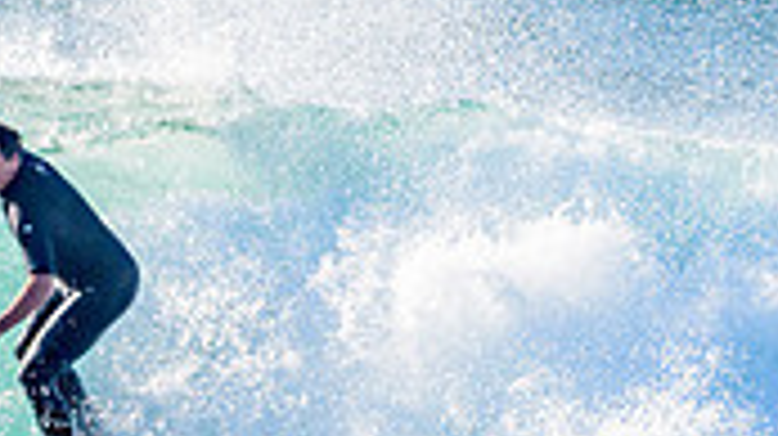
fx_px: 44484
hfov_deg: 1.0
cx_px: -56
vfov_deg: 0.6
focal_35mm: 2158
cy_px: 421
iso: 250
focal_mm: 500
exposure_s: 1/2000
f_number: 5.6
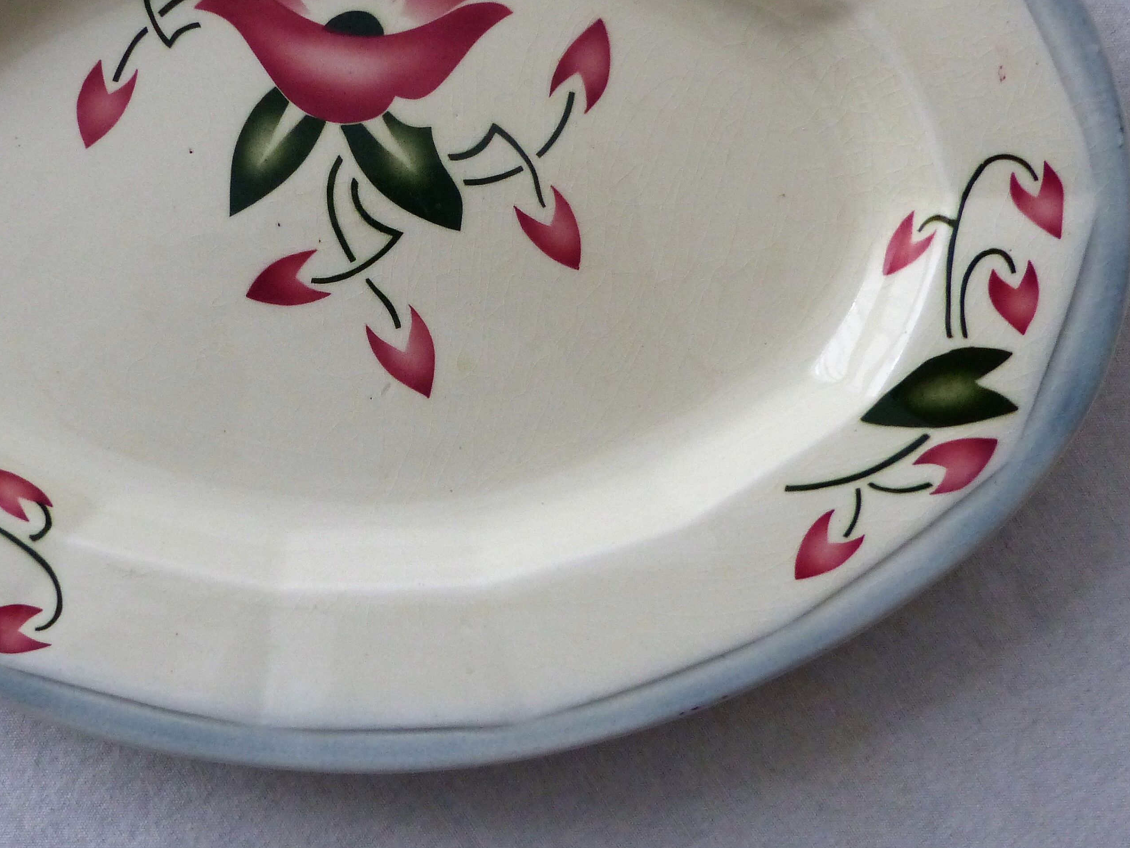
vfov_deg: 27.9
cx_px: 394
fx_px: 1698
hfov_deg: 36.5
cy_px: 289
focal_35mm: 52
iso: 320
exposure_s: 1/60
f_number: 2.8
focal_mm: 5.8
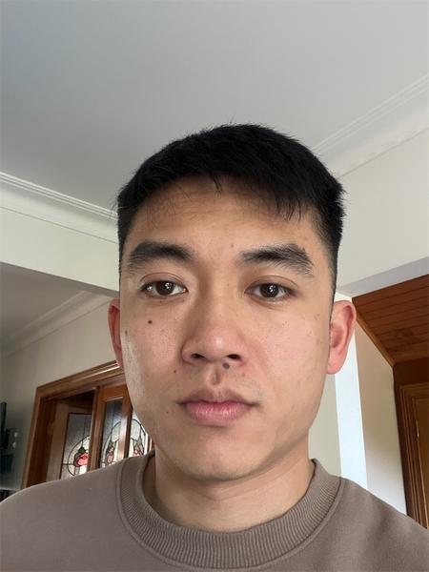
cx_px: 214
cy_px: 286
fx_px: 496
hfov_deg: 46.8
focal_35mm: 30
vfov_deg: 60.0
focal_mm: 2.71
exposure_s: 1/40
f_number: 2.2
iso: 400
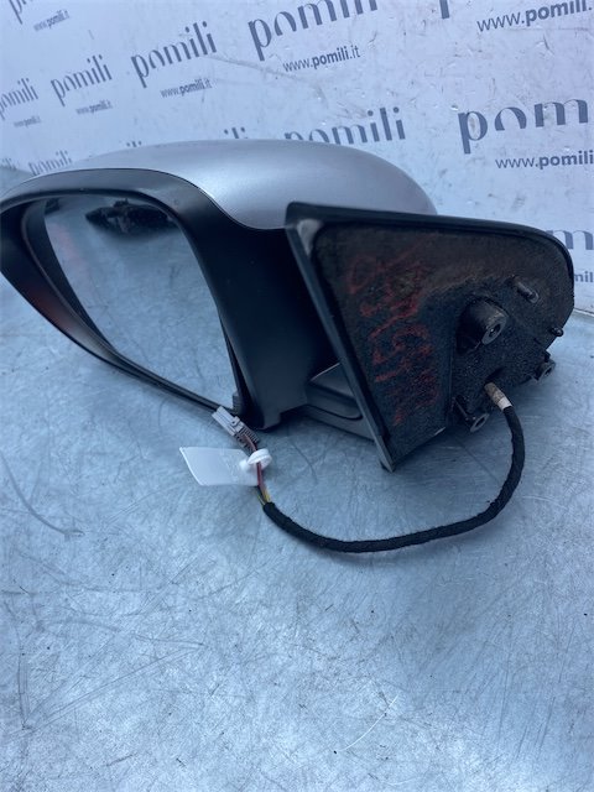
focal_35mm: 26
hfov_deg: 53.1
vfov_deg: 67.3
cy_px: 396
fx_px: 595
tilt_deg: -42.4
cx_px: 297
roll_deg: +15.4
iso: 32
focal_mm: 4.25
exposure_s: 1/799
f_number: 1.8
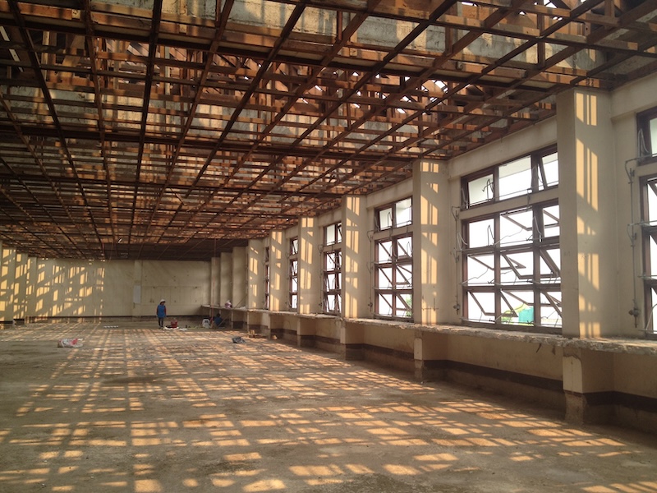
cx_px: 328
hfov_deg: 52.6
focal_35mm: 35
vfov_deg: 40.7
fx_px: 664
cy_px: 246
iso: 50
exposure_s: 1/216
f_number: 2.4
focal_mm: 4.28
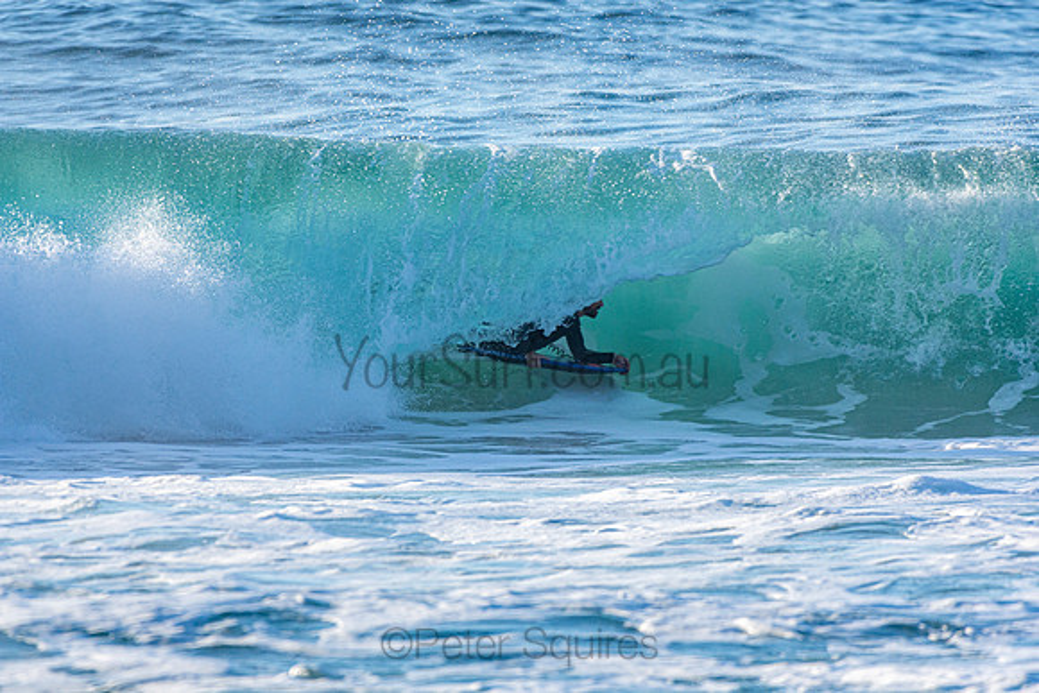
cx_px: 520
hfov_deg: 2.7
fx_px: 21650
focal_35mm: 750
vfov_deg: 1.8
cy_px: 346
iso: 250
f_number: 5.6
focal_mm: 500
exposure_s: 1/1250
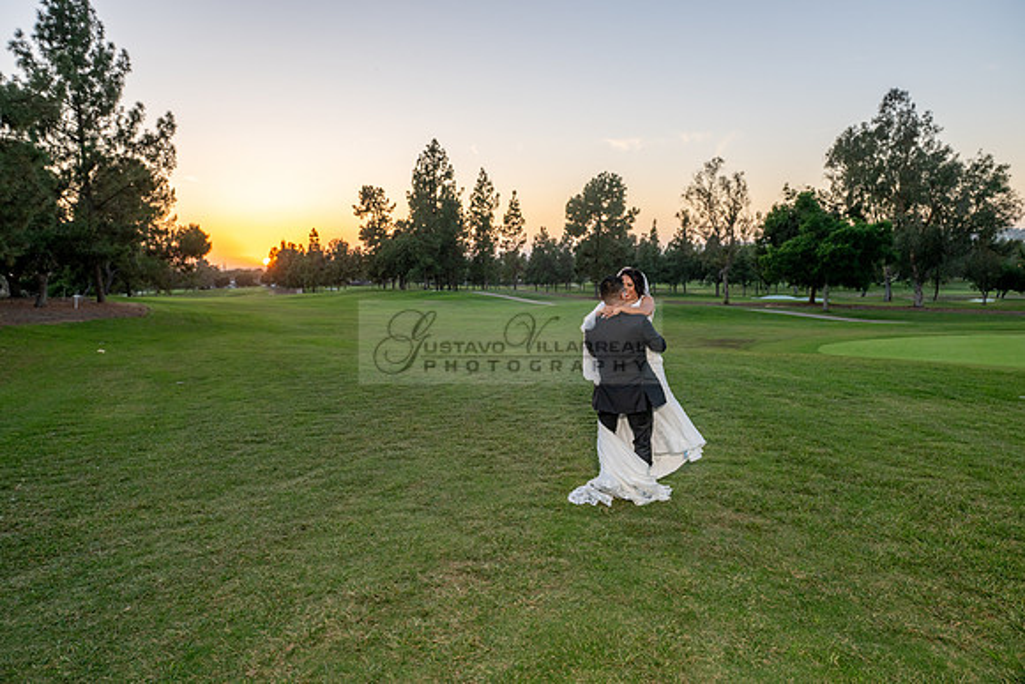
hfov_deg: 73.7
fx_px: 683
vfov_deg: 53.2
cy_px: 342
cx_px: 512
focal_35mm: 24
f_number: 5.6
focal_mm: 24
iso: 320
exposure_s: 1/160
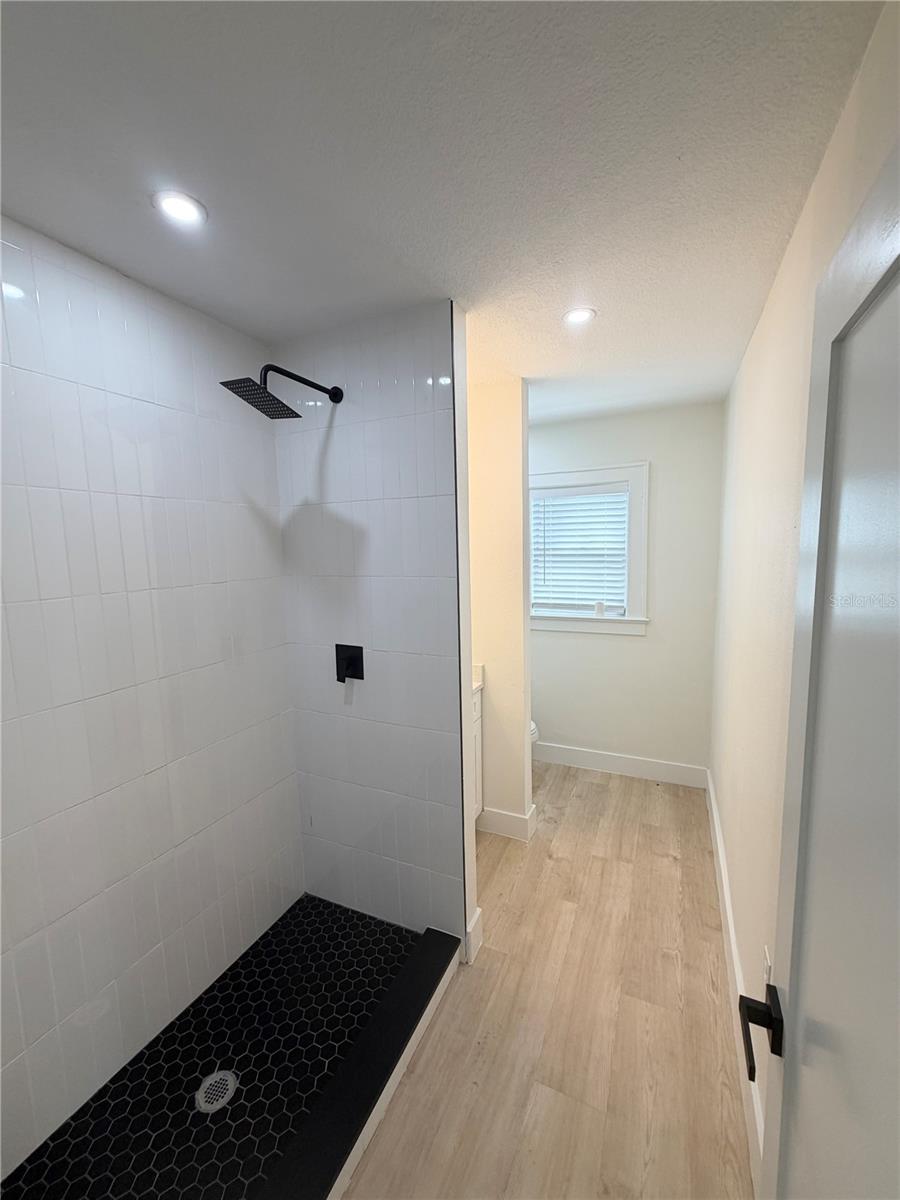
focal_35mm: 14
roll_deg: +2.4
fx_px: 485
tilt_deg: -5.2
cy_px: 600
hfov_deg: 85.7
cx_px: 450
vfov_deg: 102.1
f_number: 2.2
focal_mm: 2.22
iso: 100
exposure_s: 1/120
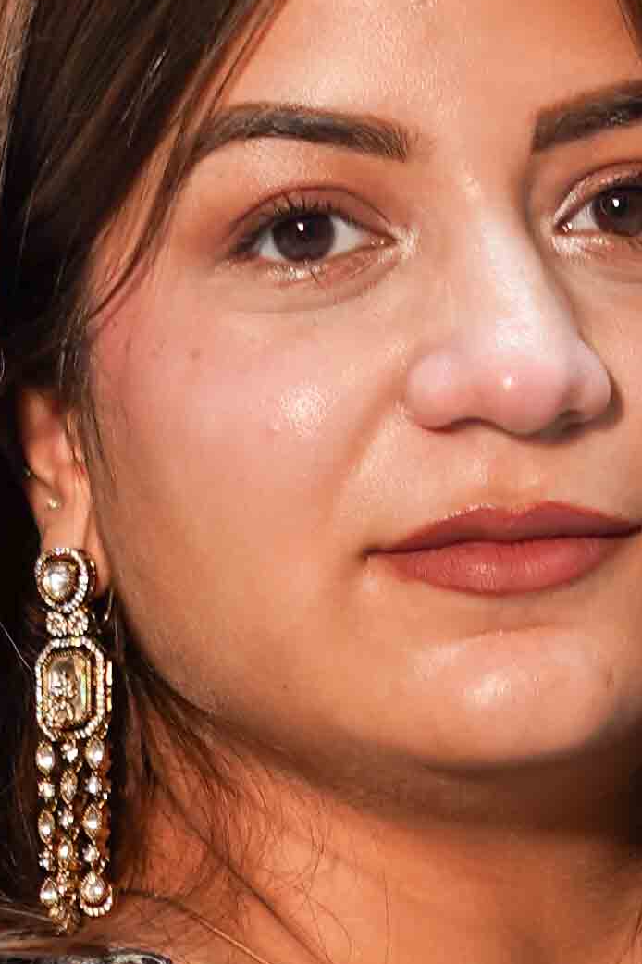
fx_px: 7709
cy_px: 1887
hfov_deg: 4.8
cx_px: 659
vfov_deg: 6.9
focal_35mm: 288
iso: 125
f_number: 2.4
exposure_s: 1/90
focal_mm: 50
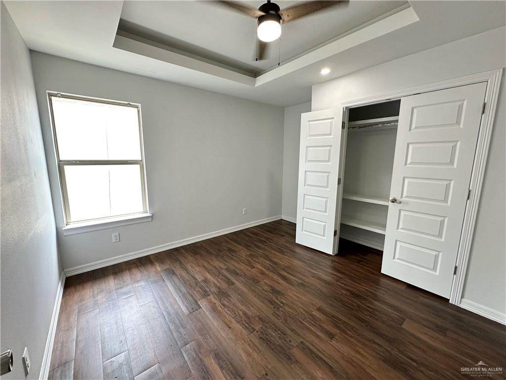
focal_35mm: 14
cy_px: 190
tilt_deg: -8.2
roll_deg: -0.8
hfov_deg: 102.1
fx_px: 205
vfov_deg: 85.7
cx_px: 253
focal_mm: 2.22
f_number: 2.2
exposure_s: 1/120
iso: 160
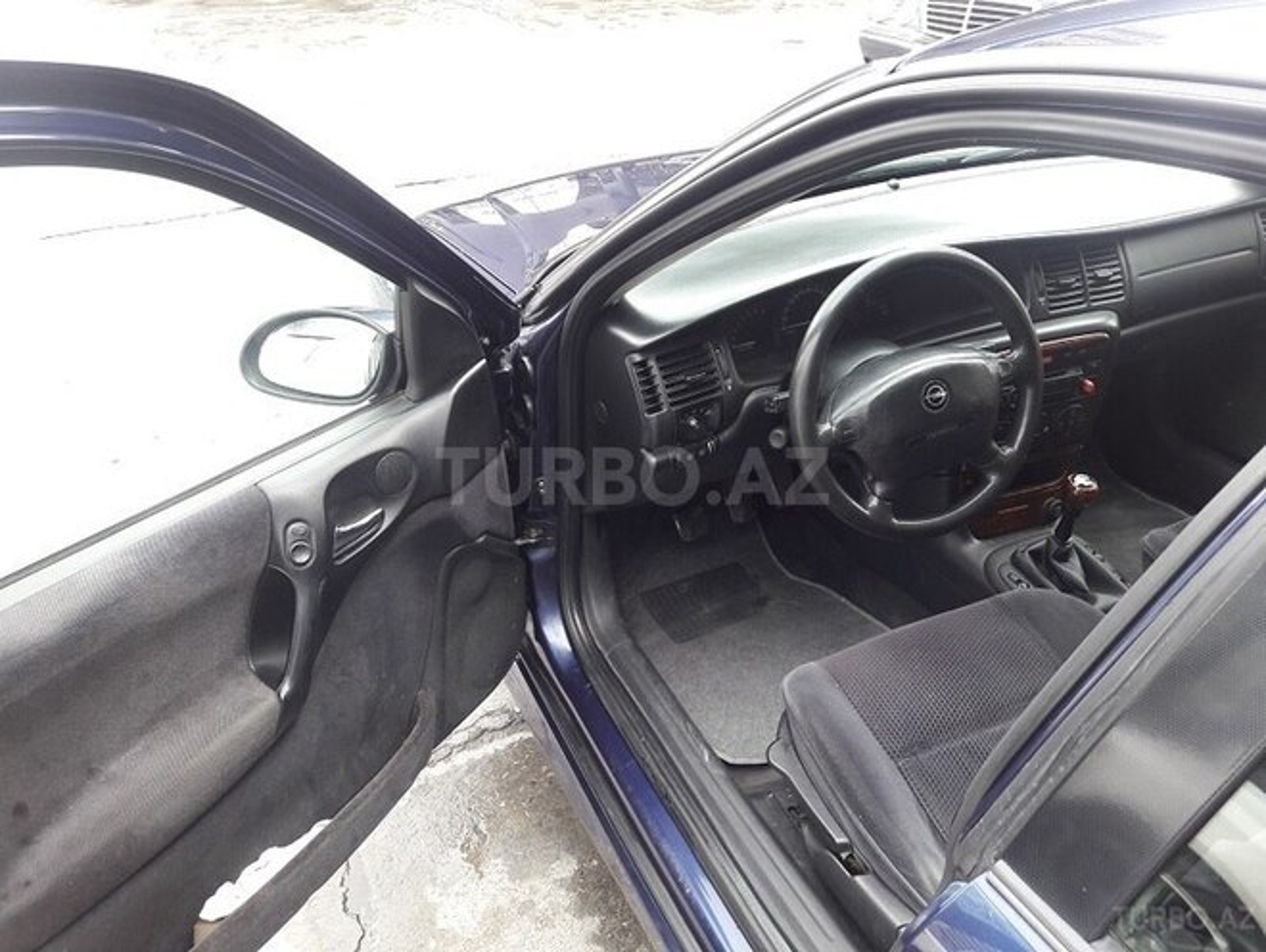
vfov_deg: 49.8
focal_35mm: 28
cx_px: 633
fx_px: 1025
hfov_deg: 63.4
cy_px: 476
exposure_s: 1/50
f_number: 1.9
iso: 40
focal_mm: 3.7
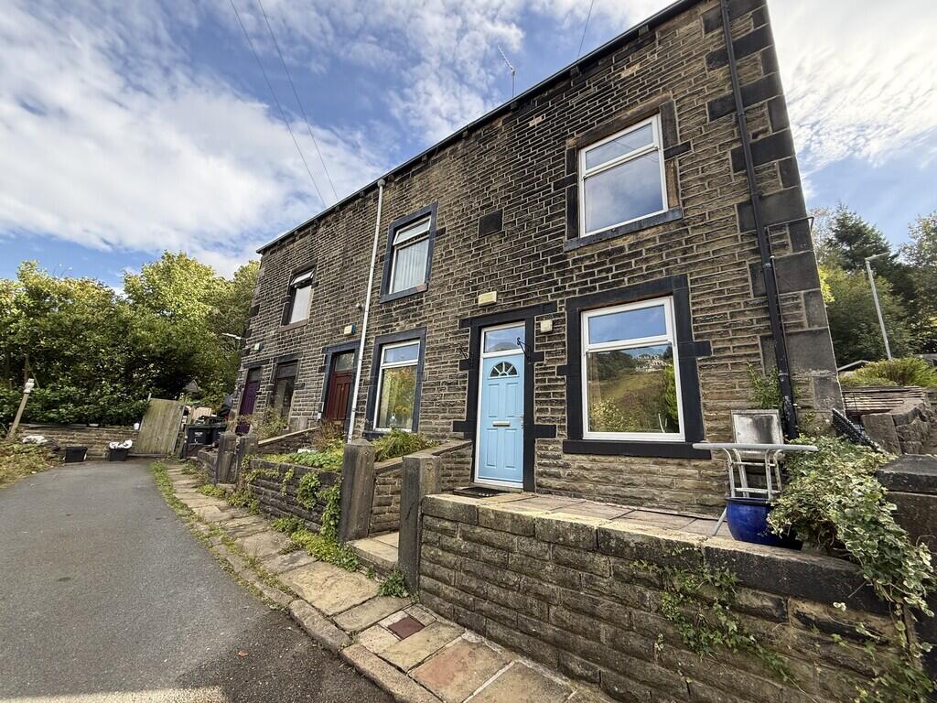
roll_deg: -2.8
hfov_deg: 102.1
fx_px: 379
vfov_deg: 85.7
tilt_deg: +14.9
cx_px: 468
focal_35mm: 14
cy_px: 352
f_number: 2.2
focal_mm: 2.22
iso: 64
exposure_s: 1/445
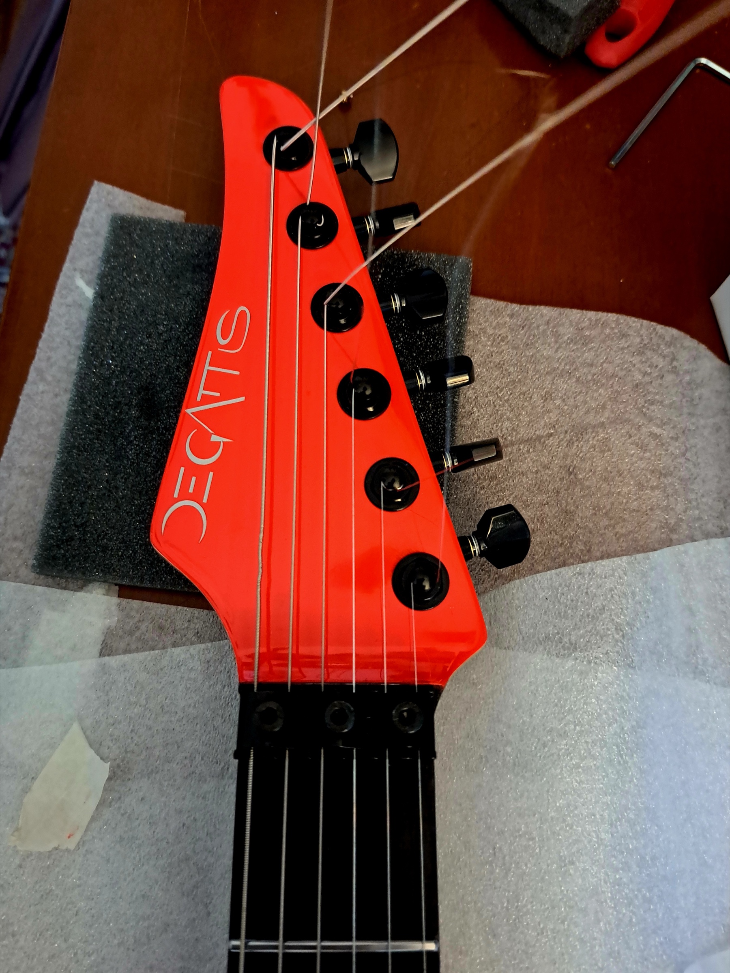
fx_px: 675
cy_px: 486
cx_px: 365
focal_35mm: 24
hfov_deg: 56.8
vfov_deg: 71.6
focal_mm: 5.23
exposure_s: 1/20
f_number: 1.8
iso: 800
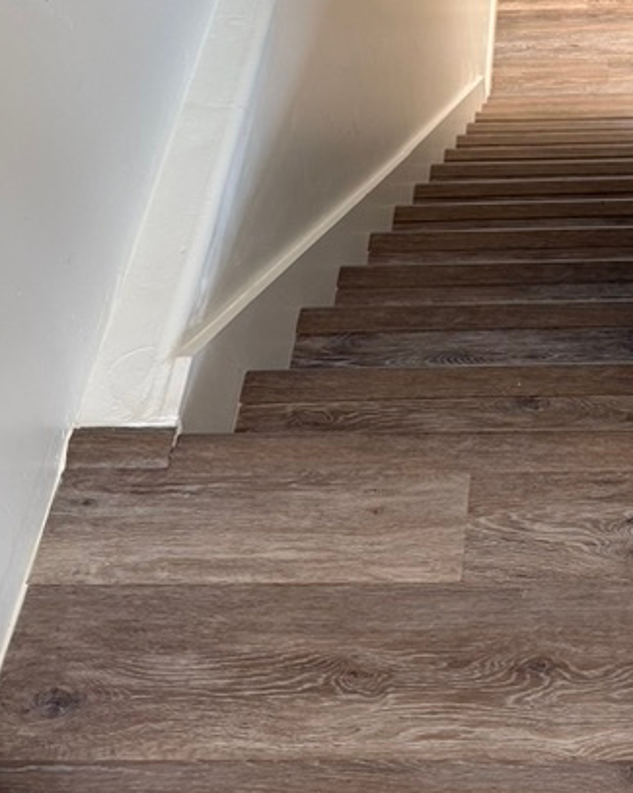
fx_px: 1383
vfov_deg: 30.3
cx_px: 569
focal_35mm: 59
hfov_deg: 25.0
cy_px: 49
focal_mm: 6.76
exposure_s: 1/60
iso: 200
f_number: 1.78
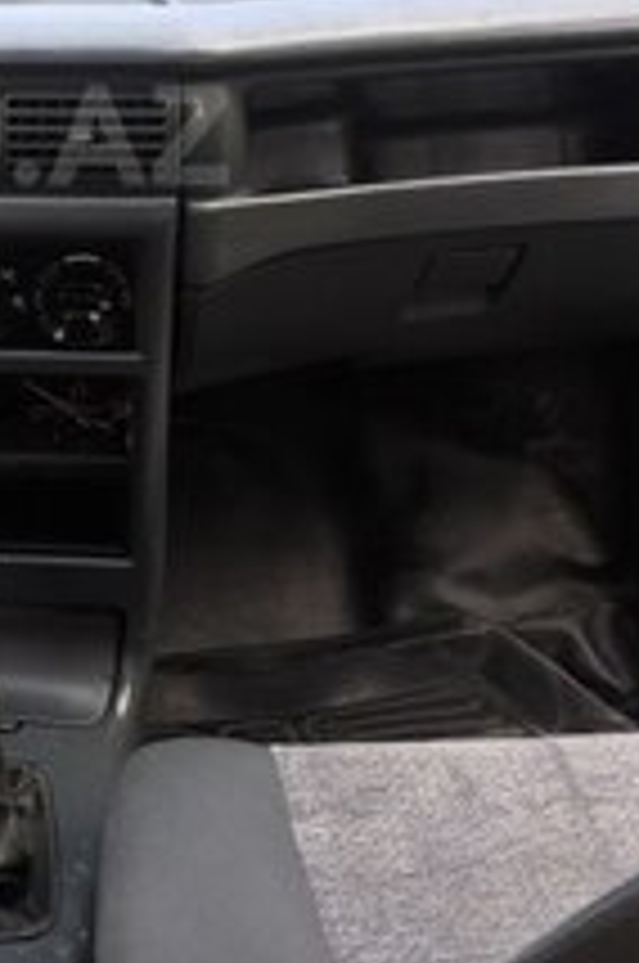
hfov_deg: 18.4
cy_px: 135
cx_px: -117
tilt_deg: -10.1
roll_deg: +0.9
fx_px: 1870
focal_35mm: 70
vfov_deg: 28.0
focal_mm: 4.15
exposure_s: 1/50
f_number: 2.2
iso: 40
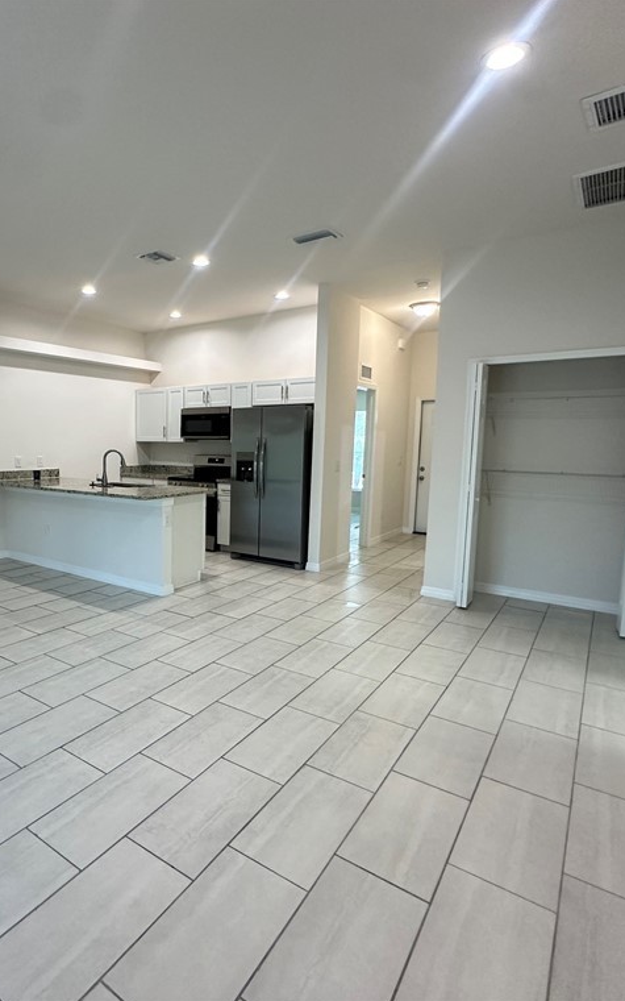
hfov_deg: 57.1
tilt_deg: -6.7
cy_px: 502
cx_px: 168
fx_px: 545
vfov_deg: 85.1
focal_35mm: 20
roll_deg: -0.9
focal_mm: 2.22
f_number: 2.2
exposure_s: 1/120
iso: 250
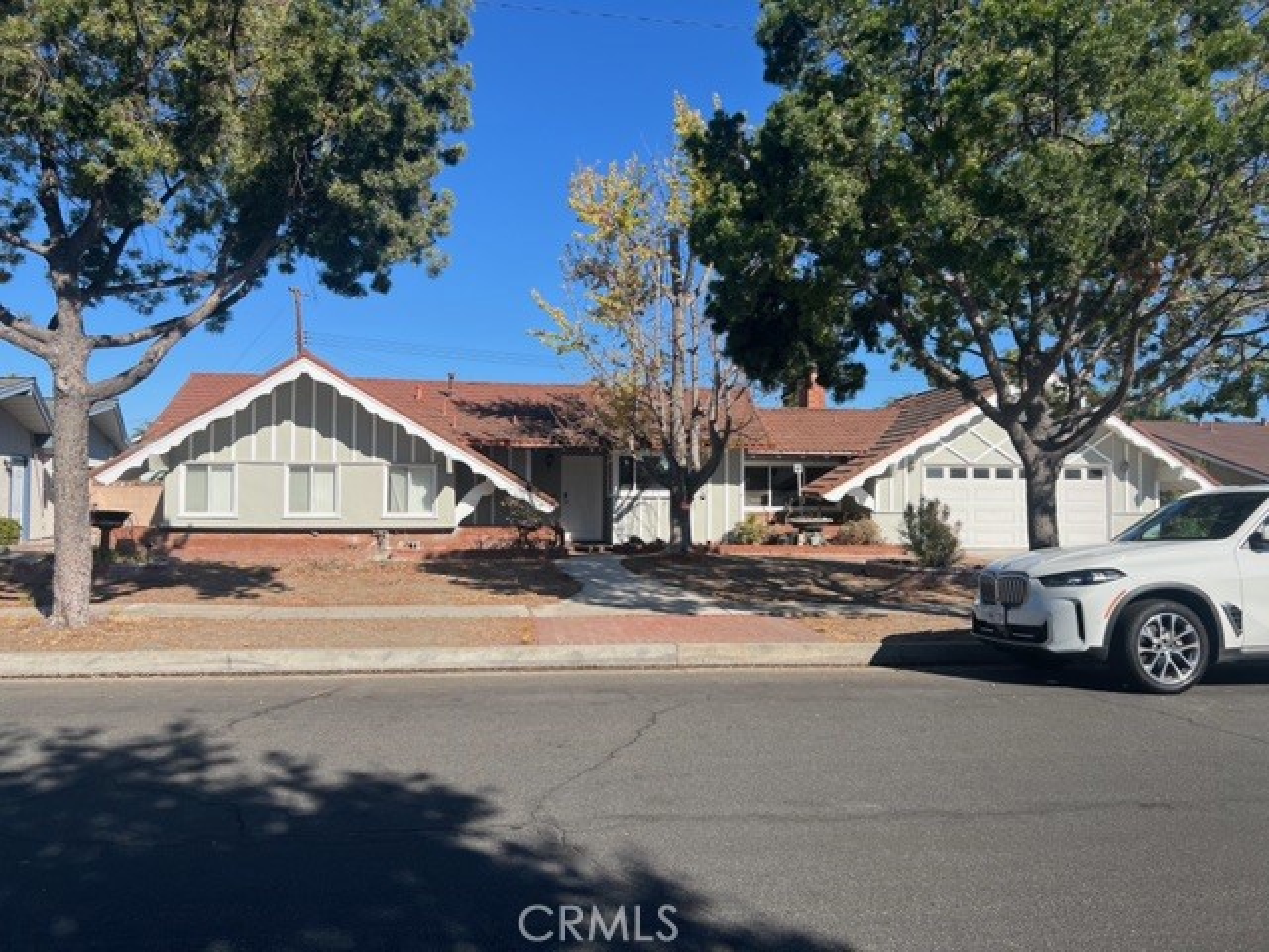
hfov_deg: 67.3
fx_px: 953
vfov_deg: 53.1
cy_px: 476
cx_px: 634
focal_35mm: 26
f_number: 1.5
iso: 50
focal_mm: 5.7
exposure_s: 1/4444
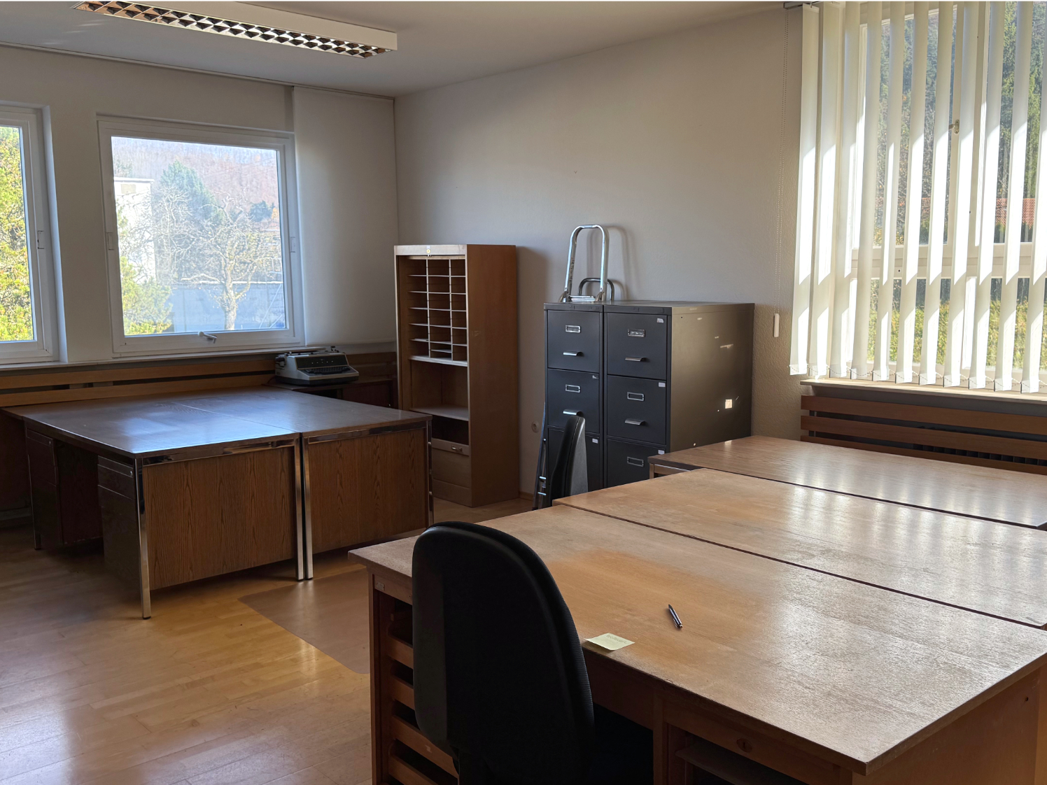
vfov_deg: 56.8
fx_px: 726
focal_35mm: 24
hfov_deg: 71.6
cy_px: 392
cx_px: 524
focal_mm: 6.8
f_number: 1.8
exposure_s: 1/419
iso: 80
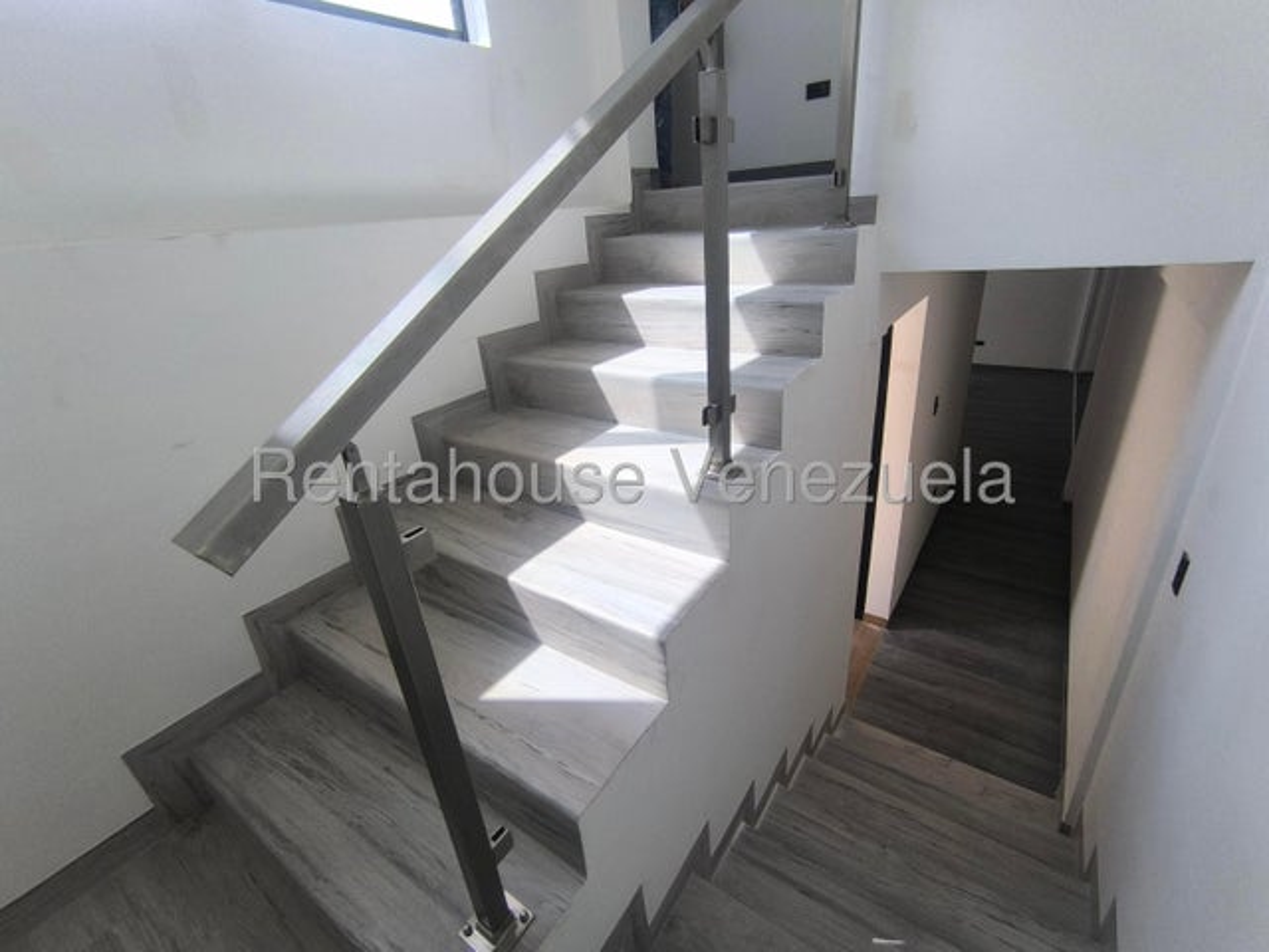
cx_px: 634
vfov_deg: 78.1
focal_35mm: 16
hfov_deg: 94.5
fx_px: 587
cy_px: 476
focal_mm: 1.65
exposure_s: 1/320
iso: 50
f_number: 2.2
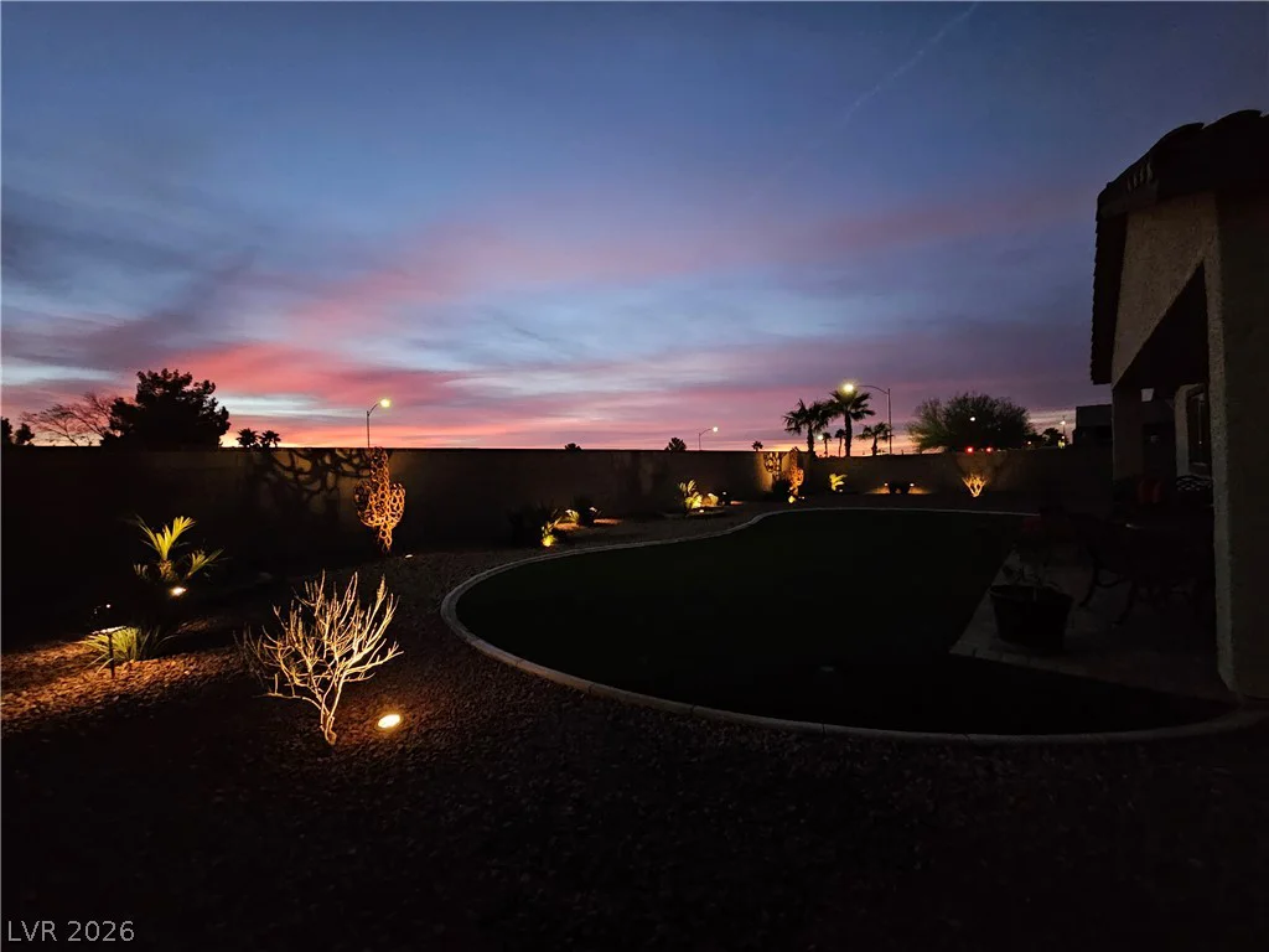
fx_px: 477
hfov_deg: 106.2
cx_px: 634
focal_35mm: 13
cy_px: 476
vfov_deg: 89.9
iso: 1250
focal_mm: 2.2
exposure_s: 1/24
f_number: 2.2
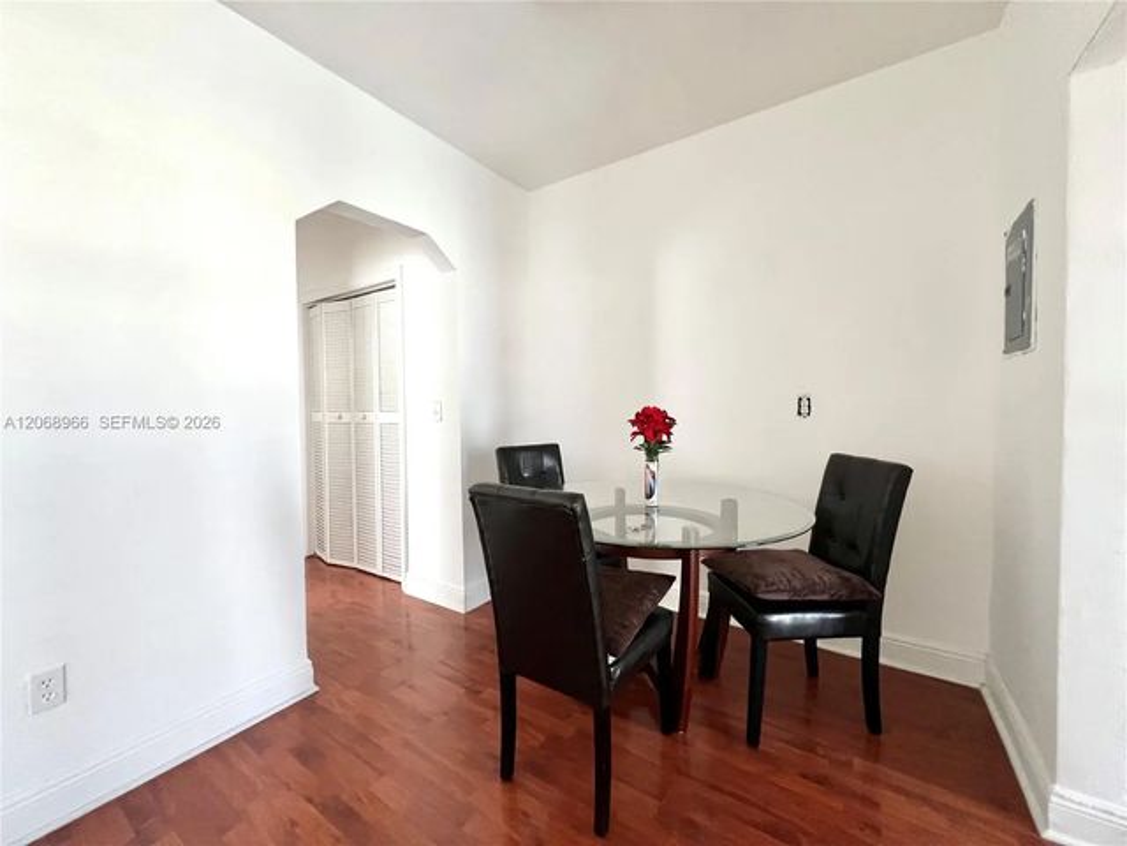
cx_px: 564
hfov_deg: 106.2
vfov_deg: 89.9
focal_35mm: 13
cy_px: 423
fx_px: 423
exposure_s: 1/99
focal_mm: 1.57
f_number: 1.8
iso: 250
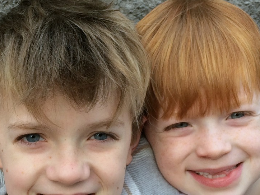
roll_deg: -0.5
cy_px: 149
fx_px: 616
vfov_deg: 17.9
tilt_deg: -19.1
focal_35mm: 82
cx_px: 70
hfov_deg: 23.6
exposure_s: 1/166
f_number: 2.2
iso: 32
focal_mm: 4.15
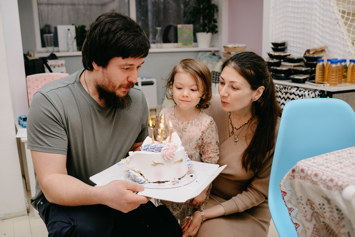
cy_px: 118
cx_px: 178
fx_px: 345
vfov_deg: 37.9
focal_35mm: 35
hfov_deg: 54.4
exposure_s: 1/160
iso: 400
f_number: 3.2
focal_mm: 35
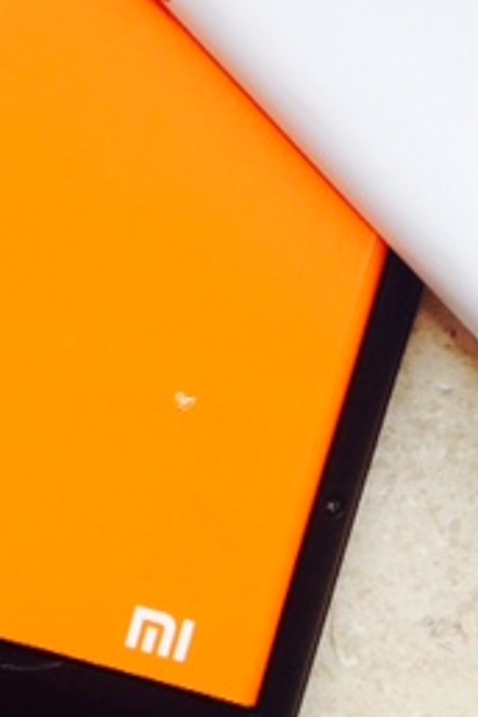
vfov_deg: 23.8
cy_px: 214
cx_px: 64
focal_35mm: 85
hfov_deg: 15.9
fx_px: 1693
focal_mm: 4.12
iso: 50
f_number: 2.4
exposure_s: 1/120
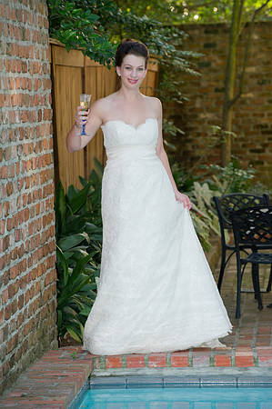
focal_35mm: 175
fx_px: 1988
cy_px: 204
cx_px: 136
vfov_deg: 11.8
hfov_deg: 7.8
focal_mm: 175
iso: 400
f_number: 5
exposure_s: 1/80
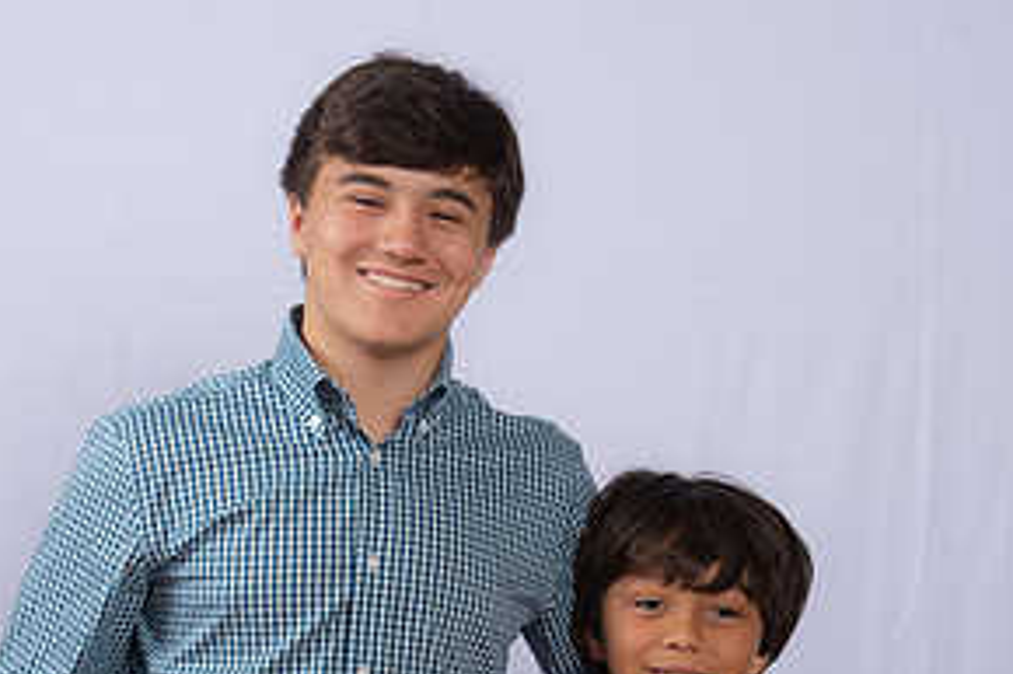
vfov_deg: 13.6
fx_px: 2812
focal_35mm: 100
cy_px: 587
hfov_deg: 20.4
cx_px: 531
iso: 250
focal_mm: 50
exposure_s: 1/160
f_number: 8
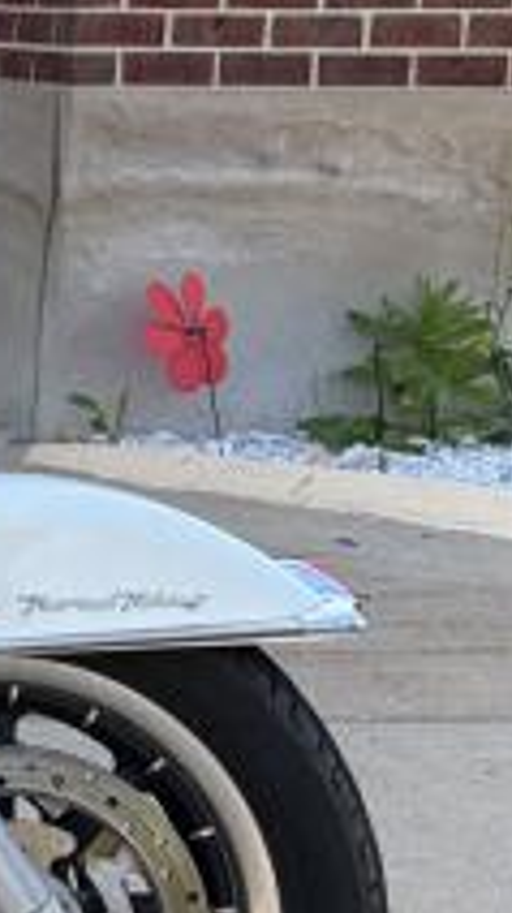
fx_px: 2587
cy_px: 319
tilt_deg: -6.5
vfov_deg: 19.9
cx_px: -1024
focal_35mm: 107
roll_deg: -0.2
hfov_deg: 9.1
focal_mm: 5.96
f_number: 1.6
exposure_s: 1/635
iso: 50
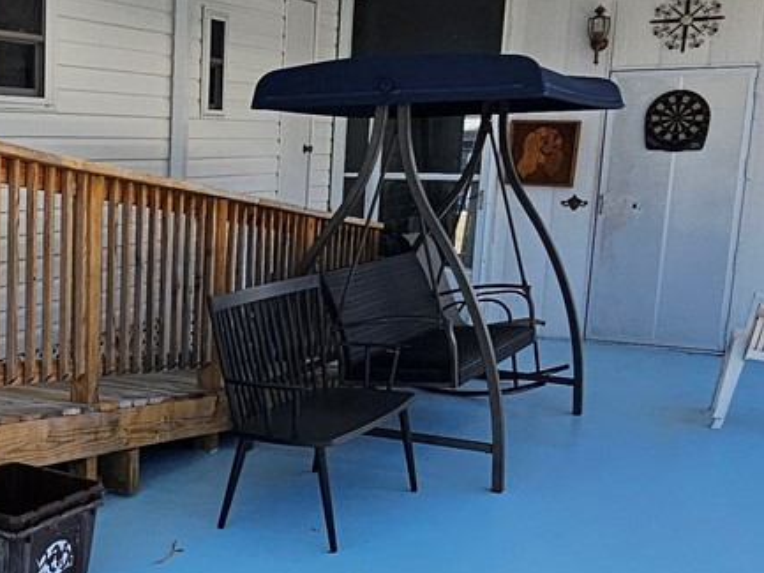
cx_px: -51
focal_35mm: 48
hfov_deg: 34.8
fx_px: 1060
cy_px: 346
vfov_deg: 30.2
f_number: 2.2
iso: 50
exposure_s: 1/1000
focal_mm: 2.2
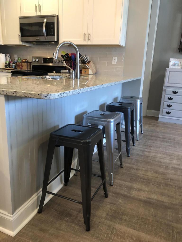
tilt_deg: -14.9
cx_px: 91
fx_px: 196
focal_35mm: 28
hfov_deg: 49.7
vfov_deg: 63.4
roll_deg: -1.8
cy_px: 121
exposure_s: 1/15
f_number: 1.8
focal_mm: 3.99
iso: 50
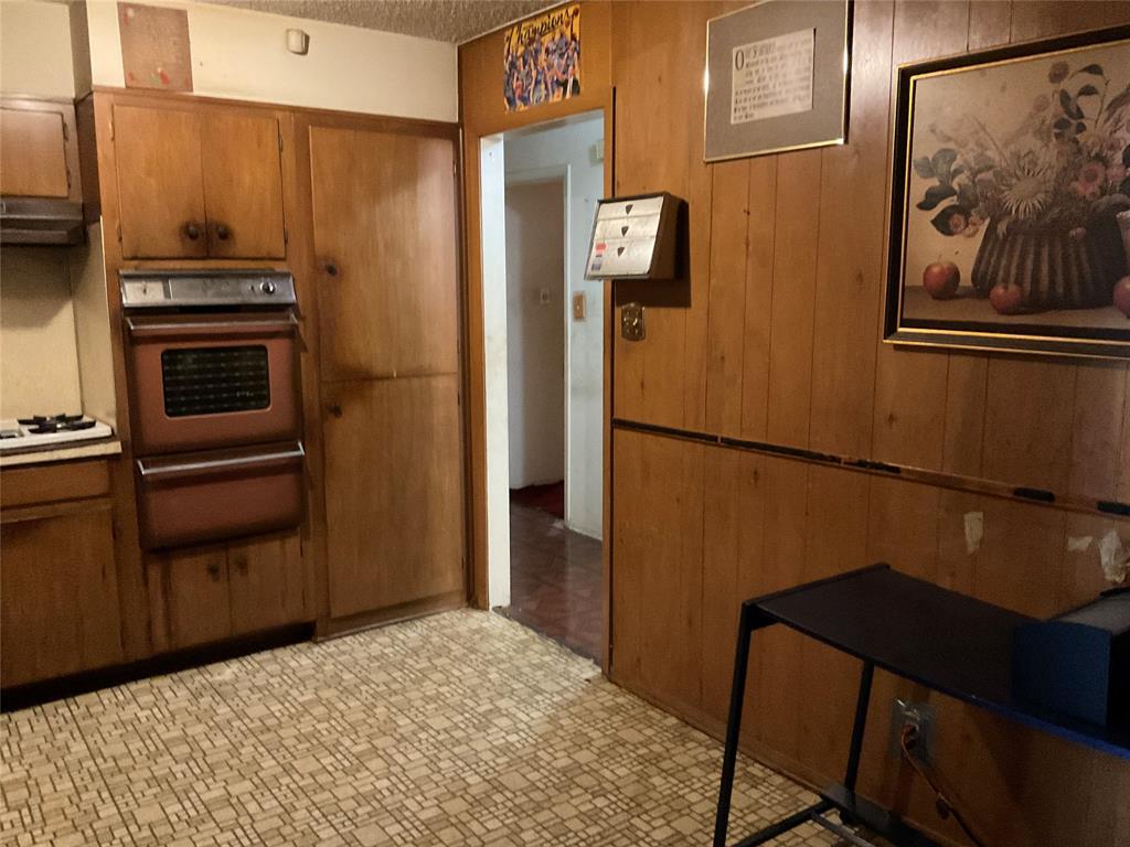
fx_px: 947
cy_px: 424
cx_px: 565
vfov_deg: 48.2
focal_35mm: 29
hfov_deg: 61.7
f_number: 1.8
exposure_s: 1/24
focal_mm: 3
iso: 640
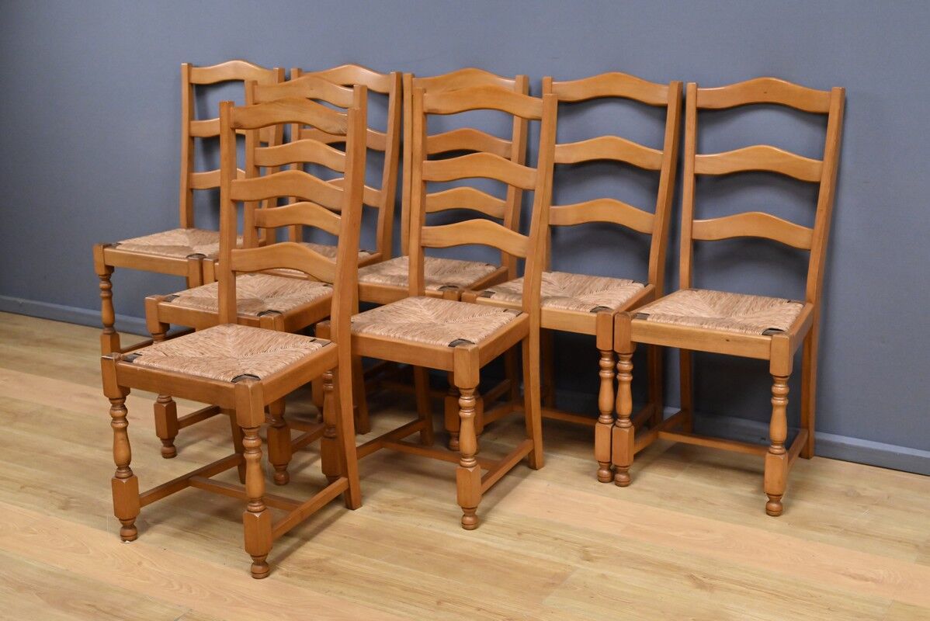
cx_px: 465
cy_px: 310
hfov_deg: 39.6
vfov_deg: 27.0
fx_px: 1292
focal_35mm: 50
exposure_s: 1/200
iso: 5000
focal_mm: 50
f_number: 7.1
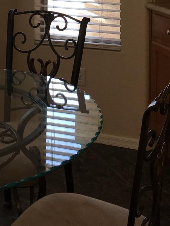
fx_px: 570
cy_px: -65
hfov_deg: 17.0
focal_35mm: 87
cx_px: 76
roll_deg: -0.2
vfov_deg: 20.6
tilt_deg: -2.7
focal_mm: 4.15
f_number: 2.2
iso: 32
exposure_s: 1/60
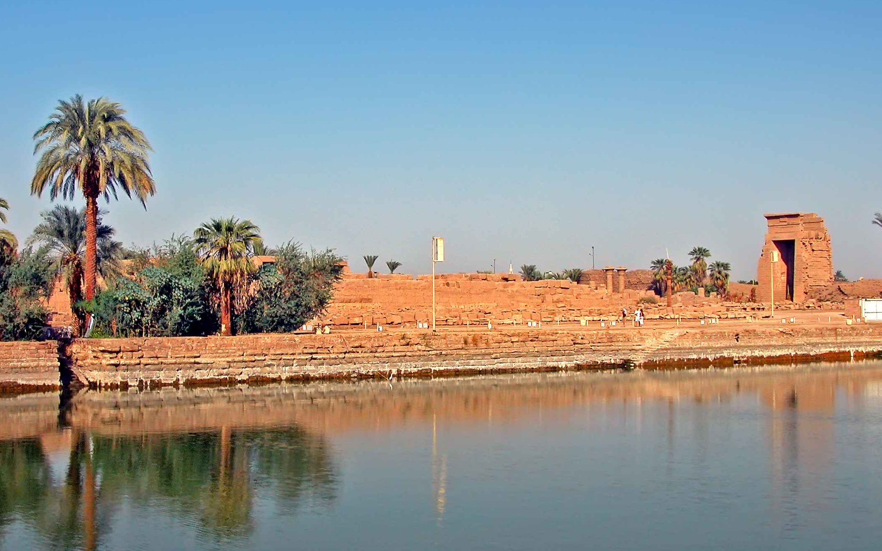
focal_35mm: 59
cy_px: 201
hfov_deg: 34.5
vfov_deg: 21.9
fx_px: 1418
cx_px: 388
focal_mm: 11.6
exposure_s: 1/252
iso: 100
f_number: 5.9
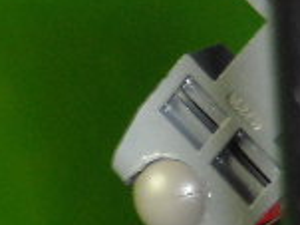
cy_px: 70
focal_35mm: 446
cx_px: 598
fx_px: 3862
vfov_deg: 3.3
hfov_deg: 4.4
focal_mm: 17.1
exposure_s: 1/125
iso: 200
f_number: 4.7
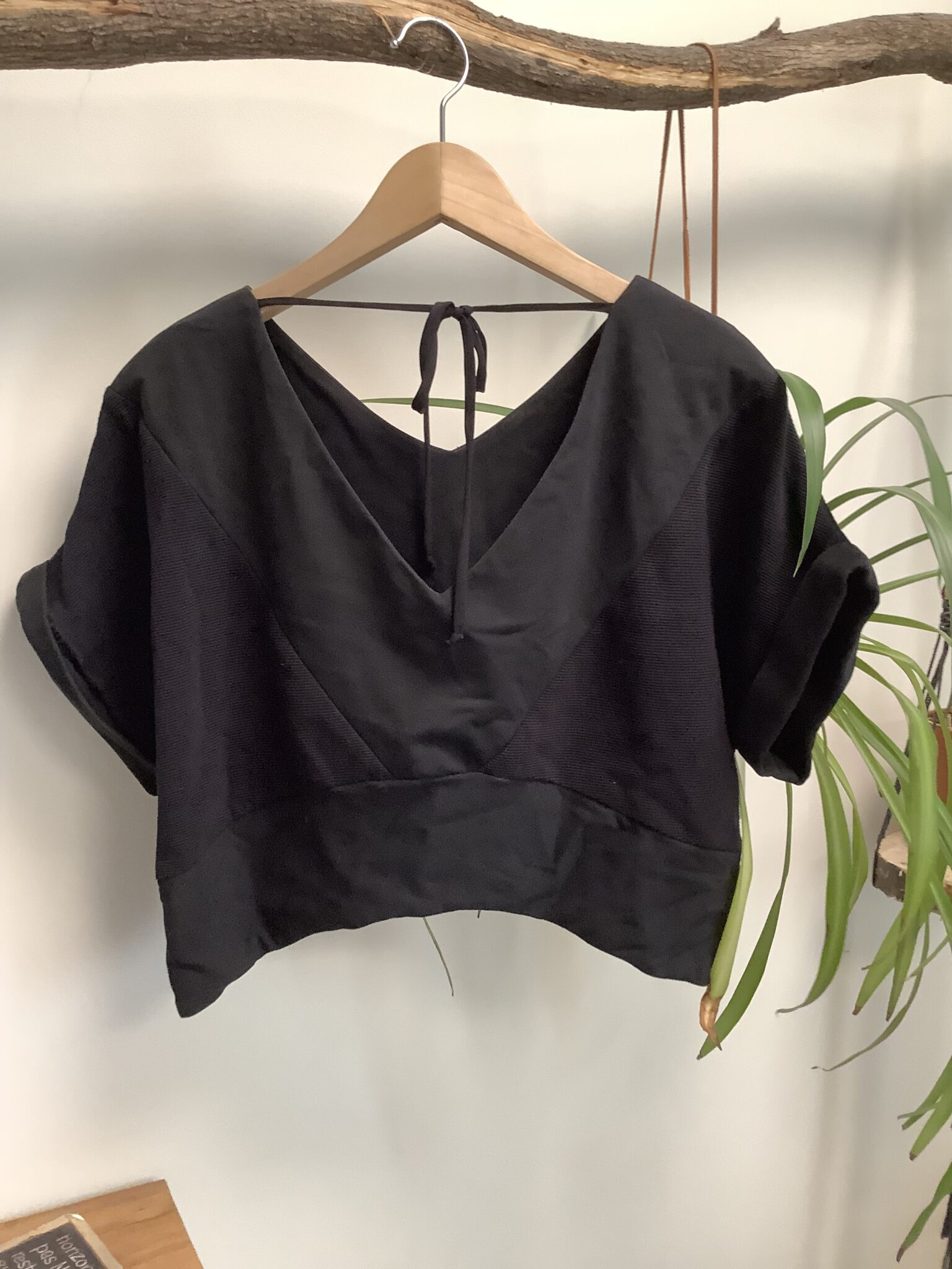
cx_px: 476
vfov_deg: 58.4
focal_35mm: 31
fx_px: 1137
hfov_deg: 45.4
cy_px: 634
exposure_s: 1/60
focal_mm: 3.3
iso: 200
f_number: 2.4
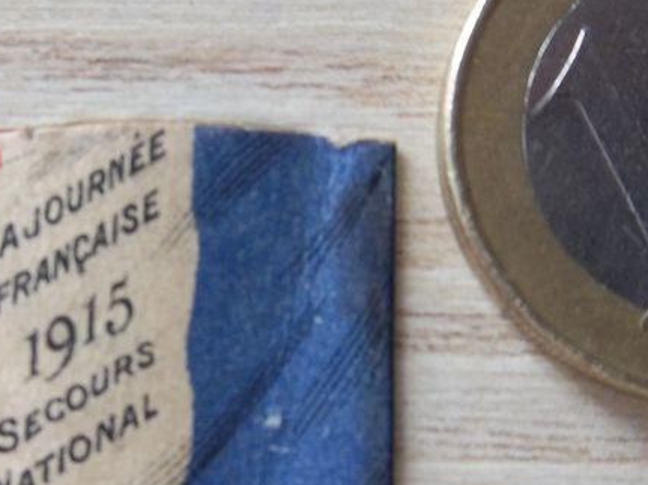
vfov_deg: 22.5
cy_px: 293
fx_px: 1216
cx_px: 201
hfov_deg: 29.6
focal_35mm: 65
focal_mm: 5.05
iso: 160
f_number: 3.5
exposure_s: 1/20
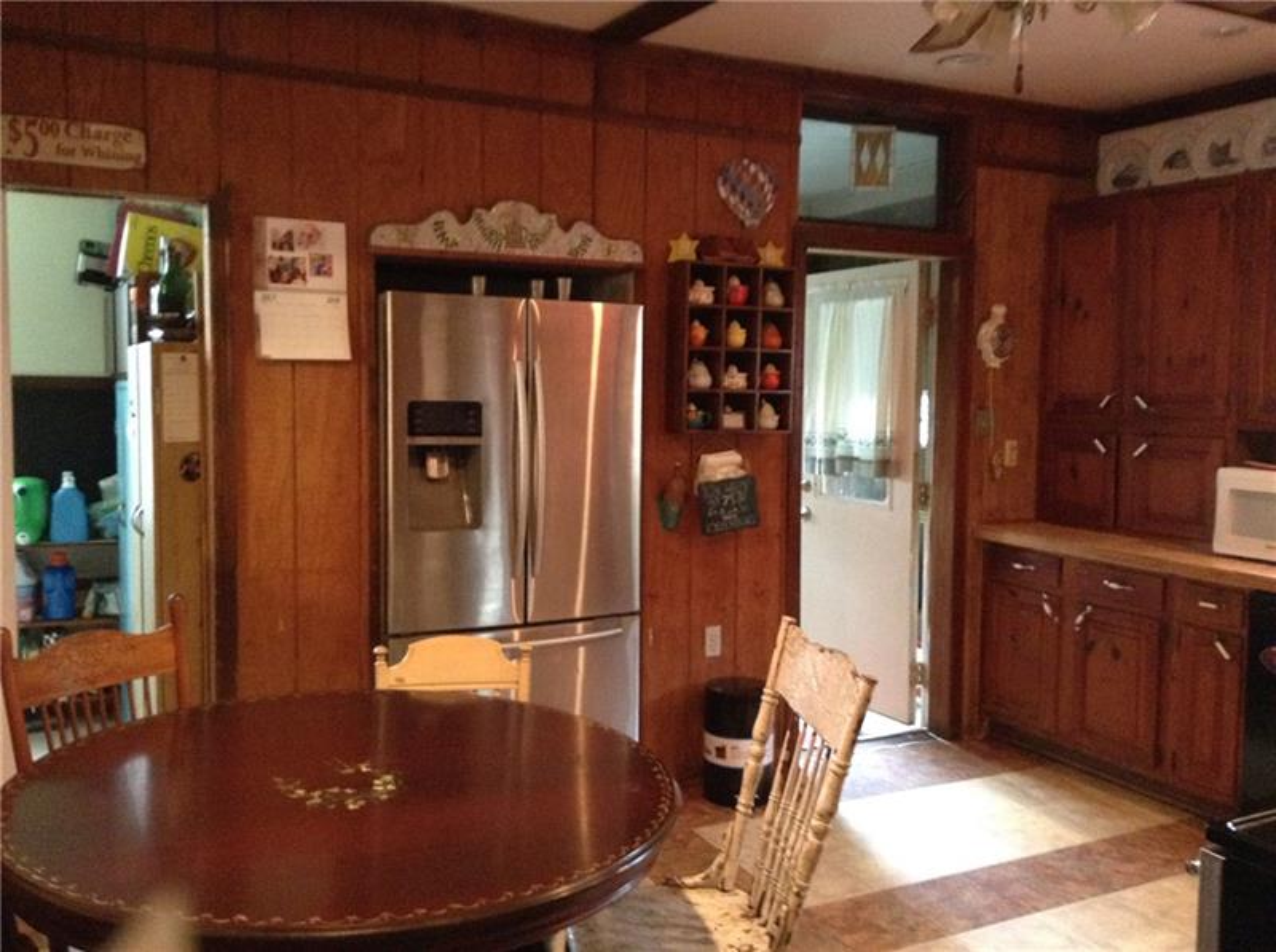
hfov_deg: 55.4
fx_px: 1214
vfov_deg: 42.8
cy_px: 476
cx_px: 638
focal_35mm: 33
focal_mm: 3.3
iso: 400
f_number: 2.4
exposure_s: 1/17
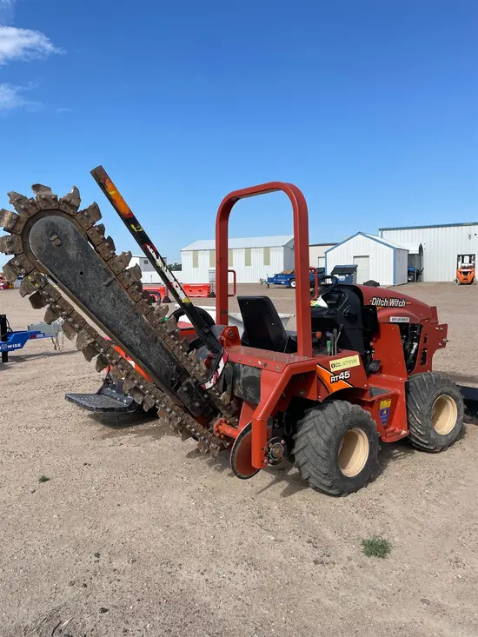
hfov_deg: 53.1
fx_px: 479
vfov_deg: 67.3
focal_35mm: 26
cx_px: 239
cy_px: 318
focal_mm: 4.2
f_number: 1.6
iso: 32
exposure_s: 1/3401
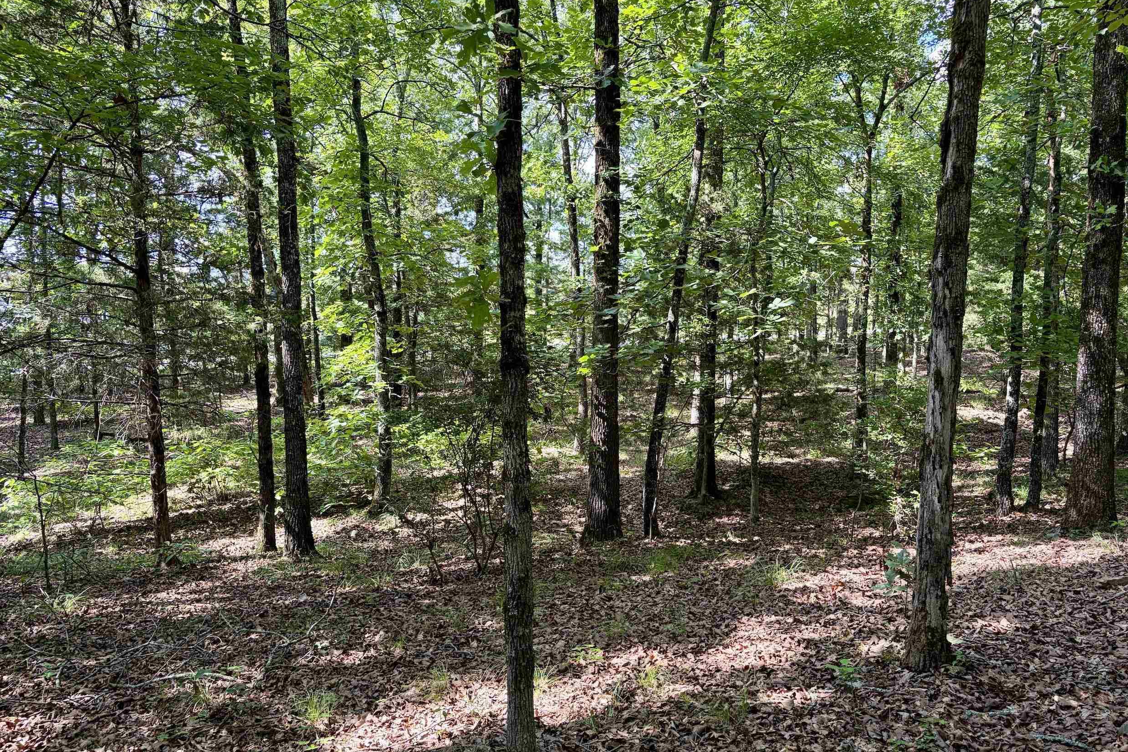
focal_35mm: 28
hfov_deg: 65.5
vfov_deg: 46.3
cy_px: 410
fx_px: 877
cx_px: 584
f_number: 1.6
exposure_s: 1/195
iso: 64
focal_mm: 5.96
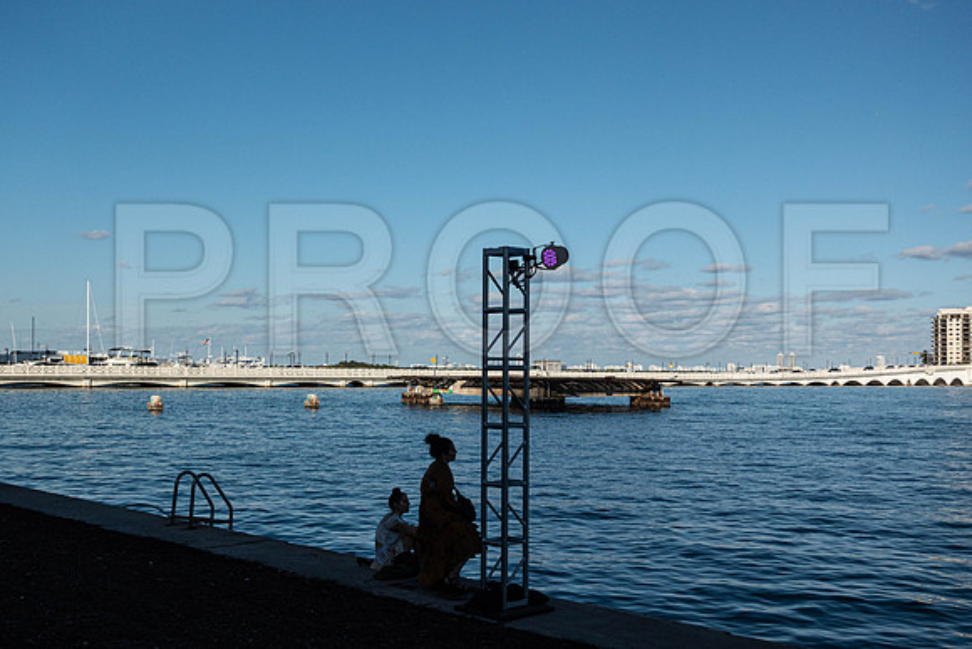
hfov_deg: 47.4
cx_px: 486
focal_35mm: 41
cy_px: 324
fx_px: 1107
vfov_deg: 32.6
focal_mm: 15.1
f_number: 4
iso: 400
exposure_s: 1/640
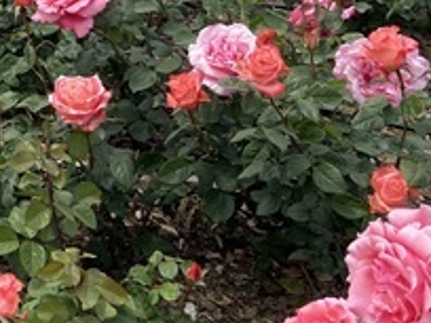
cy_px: -119
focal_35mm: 83
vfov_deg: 16.6
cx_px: -148
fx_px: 1033
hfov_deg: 21.1
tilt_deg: -8.8
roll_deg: -0.3
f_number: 1.8
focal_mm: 4.25
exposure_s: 1/1866
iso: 32
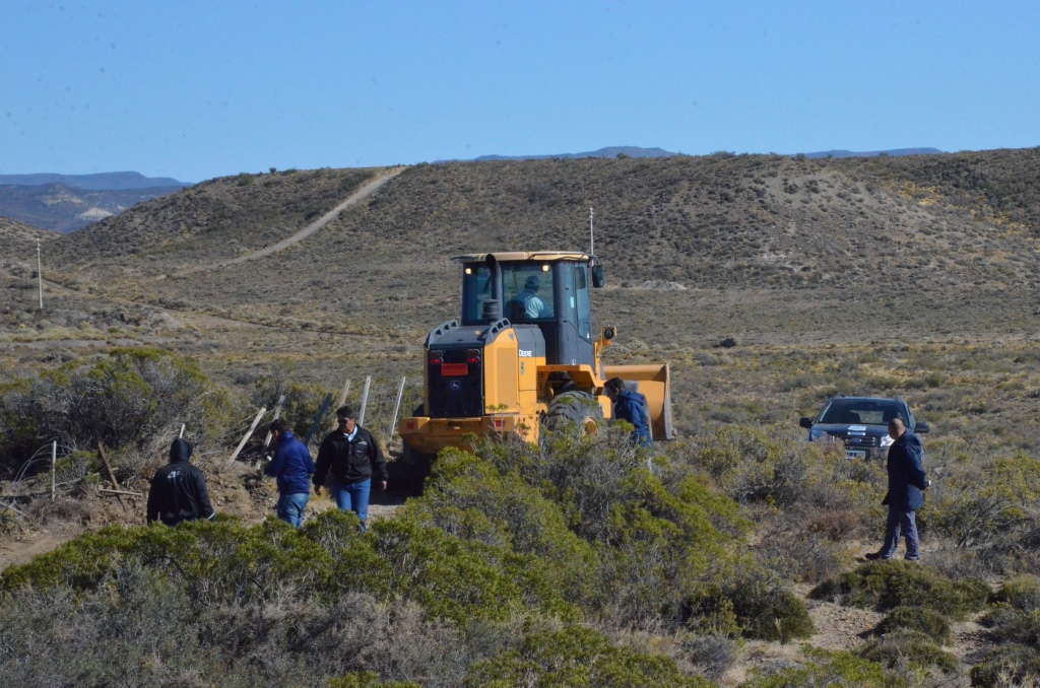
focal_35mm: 142
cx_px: 520
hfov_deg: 14.4
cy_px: 344
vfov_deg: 9.6
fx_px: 4108
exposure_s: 1/2000
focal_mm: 95
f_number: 22
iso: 5000
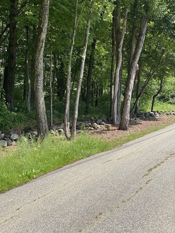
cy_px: 116
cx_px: 88
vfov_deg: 36.8
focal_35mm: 52
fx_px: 351
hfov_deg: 28.0
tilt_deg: -1.9
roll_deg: -0.5
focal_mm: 6
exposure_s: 1/959
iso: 20
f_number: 2
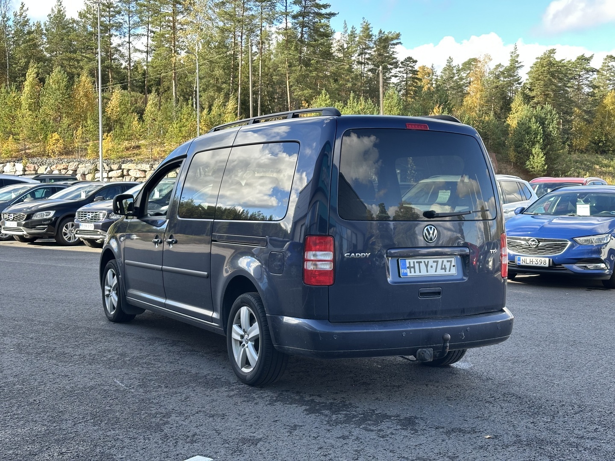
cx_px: 308
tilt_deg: -3.6
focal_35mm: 48
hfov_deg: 39.7
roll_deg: -0.3
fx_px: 853
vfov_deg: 30.3
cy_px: 230
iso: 64
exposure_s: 1/356
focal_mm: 6.86
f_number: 1.78
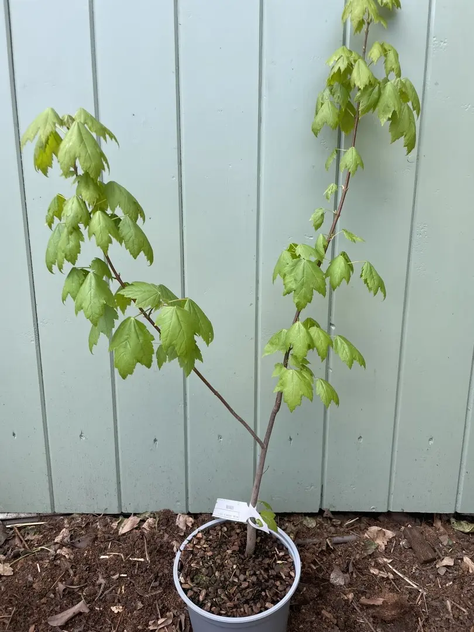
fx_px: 475
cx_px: 237
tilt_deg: -20.2
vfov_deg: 67.3
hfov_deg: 53.1
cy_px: 316
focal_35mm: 26
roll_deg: -1.5
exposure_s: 1/477
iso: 32
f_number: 1.6
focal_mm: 4.2
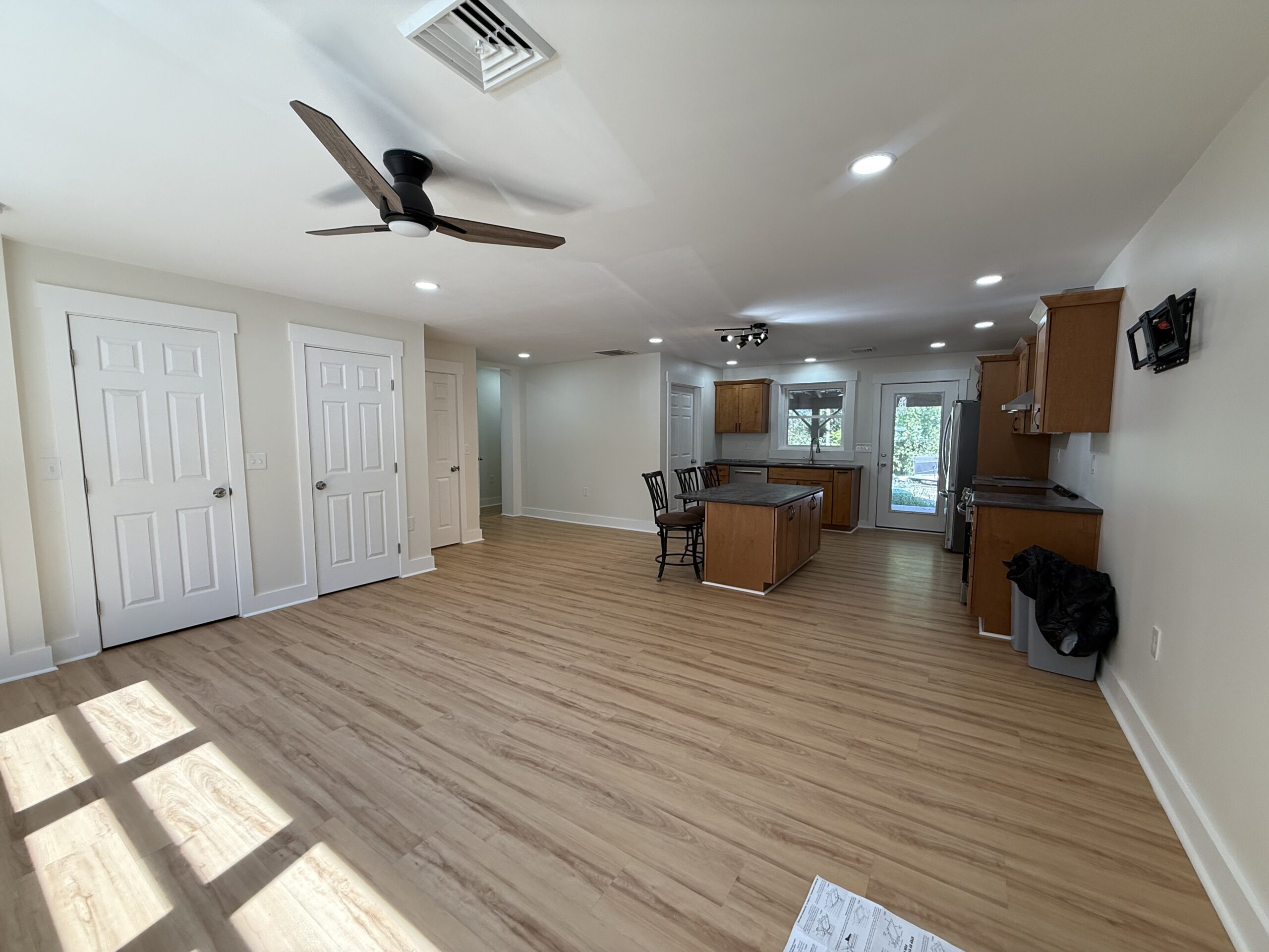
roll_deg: -0.5
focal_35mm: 14
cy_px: 476
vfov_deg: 85.7
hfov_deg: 102.1
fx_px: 513
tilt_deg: -4.5
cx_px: 634
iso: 80
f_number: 2.2
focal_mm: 2.22
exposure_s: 1/120
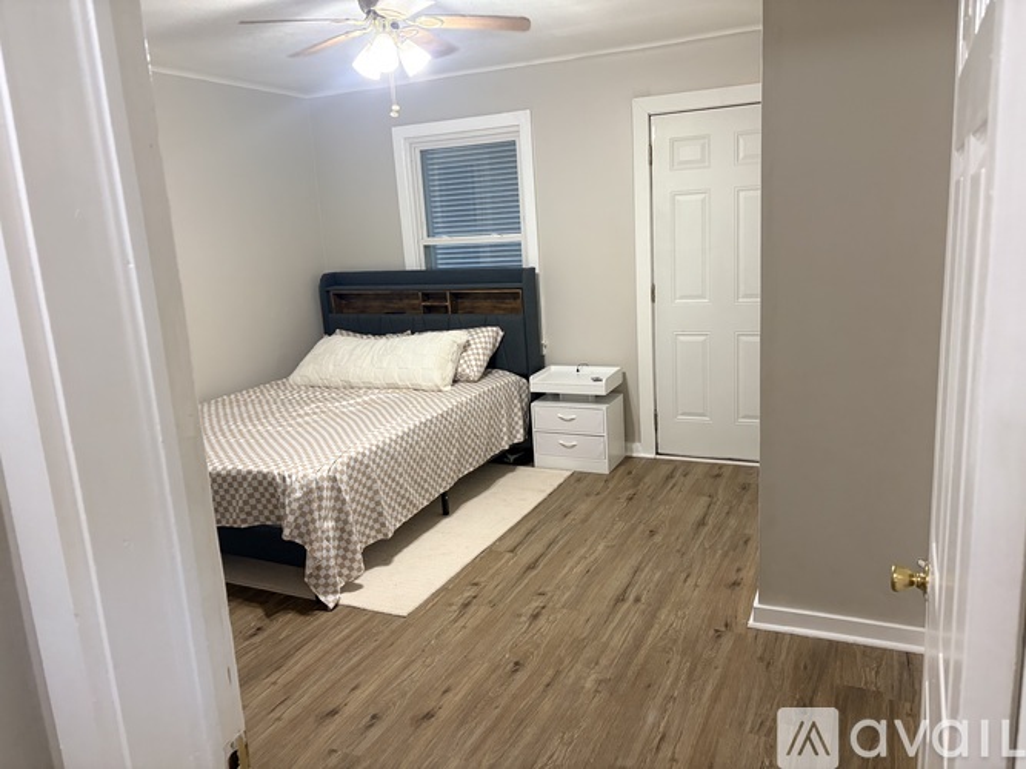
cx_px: 513
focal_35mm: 26
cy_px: 384
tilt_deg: -11.4
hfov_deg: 67.3
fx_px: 770
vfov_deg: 53.0
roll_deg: +3.7
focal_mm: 5.96
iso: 200
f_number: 1.6
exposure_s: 1/60
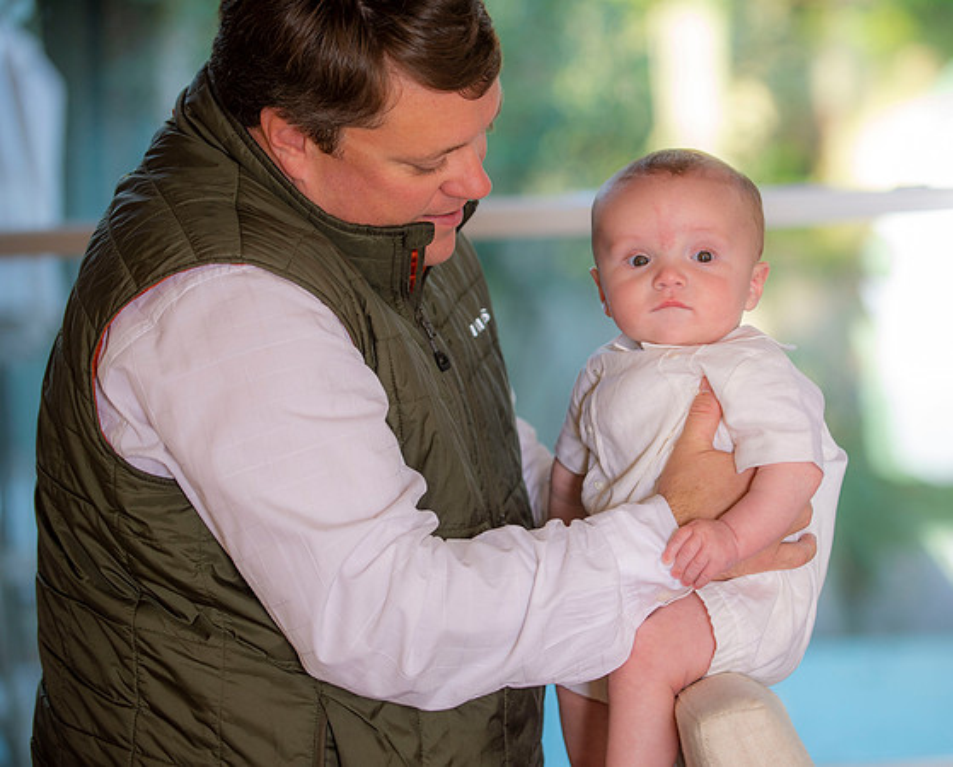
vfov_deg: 12.6
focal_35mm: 123
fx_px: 3479
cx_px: 587
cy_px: 409
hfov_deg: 15.6
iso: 400
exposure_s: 1/100
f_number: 2.8
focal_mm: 102
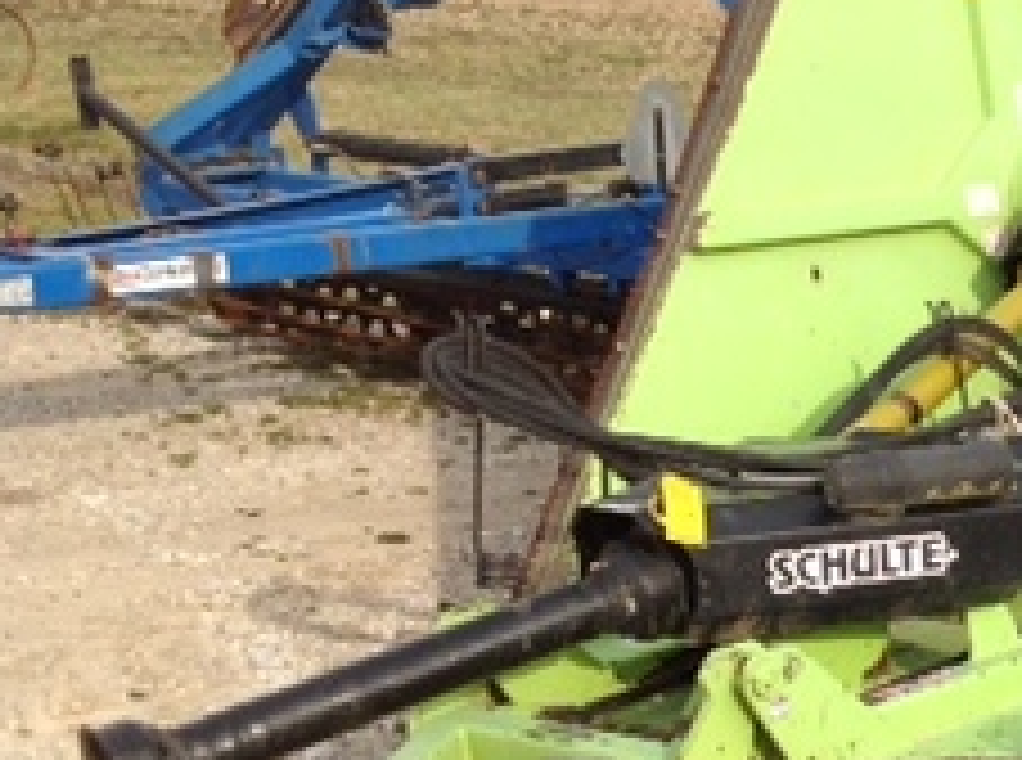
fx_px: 2473
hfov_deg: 21.7
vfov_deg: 17.4
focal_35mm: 84
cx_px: 1207
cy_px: 540
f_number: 2.4
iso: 50
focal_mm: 4.28
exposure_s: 1/1163
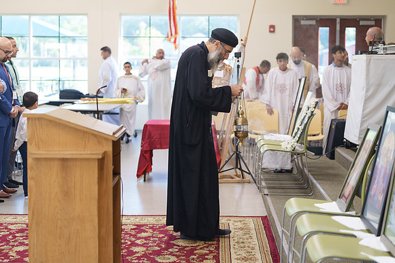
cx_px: 198
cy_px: 132
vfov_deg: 18.4
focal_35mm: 74
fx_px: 813
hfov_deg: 27.3
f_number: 2.8
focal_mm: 70
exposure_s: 1/200
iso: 1600
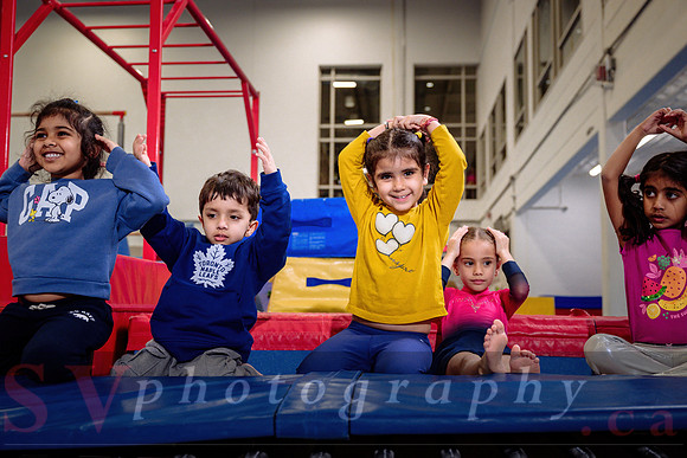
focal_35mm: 40
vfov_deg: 33.2
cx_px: 344
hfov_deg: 48.2
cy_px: 229
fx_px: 769
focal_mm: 39
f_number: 3.5
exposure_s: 1/400
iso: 1600
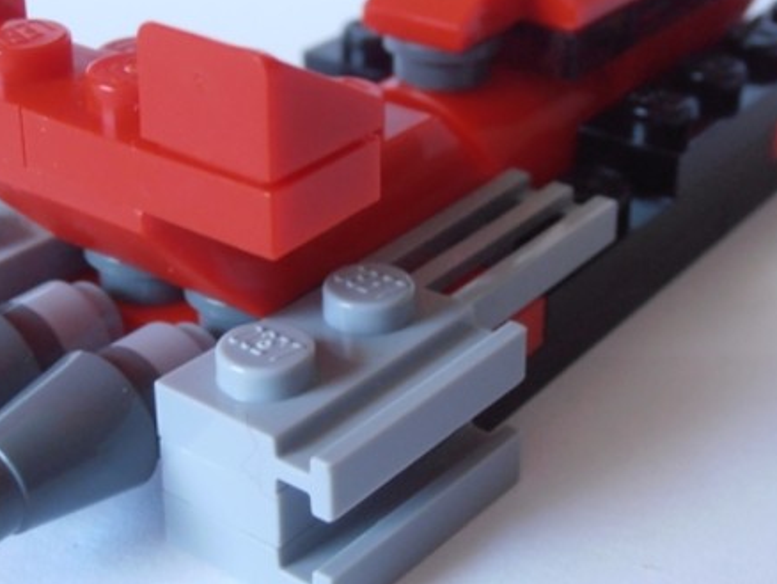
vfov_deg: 19.3
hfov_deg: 25.6
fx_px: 1707
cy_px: 189
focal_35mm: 76
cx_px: 438
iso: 125
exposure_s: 1/20
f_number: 3.9
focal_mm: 6.61
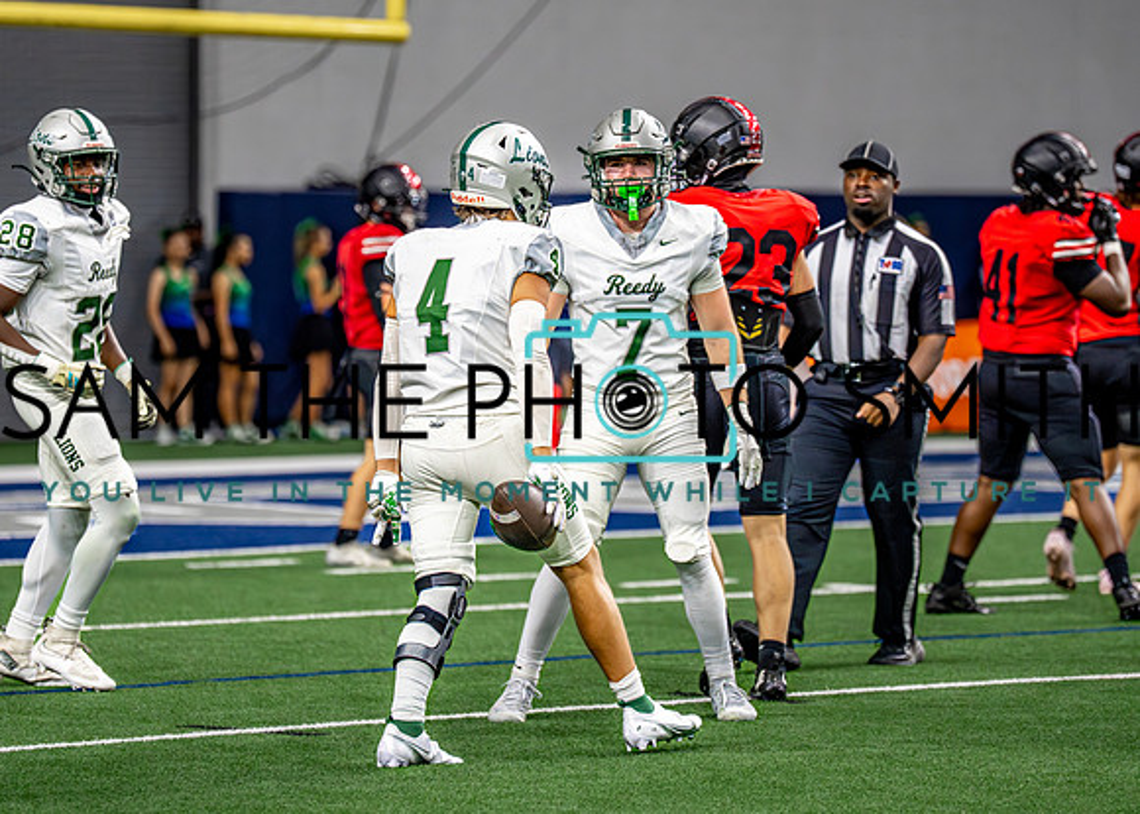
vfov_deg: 6.8
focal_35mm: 212
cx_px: 544
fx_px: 6848
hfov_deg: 9.5
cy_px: 353
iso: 5000
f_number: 2.8
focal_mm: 156
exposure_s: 1/1600
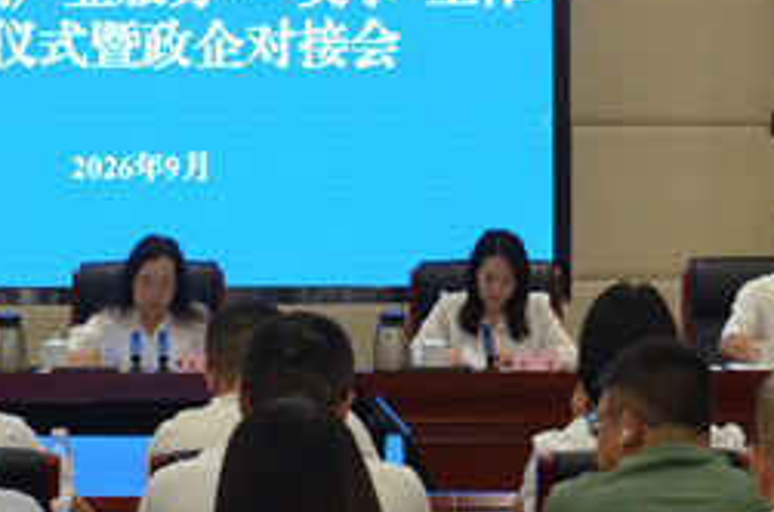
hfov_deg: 10.8
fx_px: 4096
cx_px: 228
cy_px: 54
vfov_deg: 7.1
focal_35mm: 191
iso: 2500
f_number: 6.3
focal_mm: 40
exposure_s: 1/200
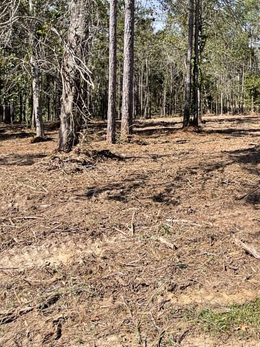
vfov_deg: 41.2
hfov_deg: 31.2
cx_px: 213
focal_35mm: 45
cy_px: 99
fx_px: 451
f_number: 1.6
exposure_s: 1/2000
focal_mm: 5.1
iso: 32
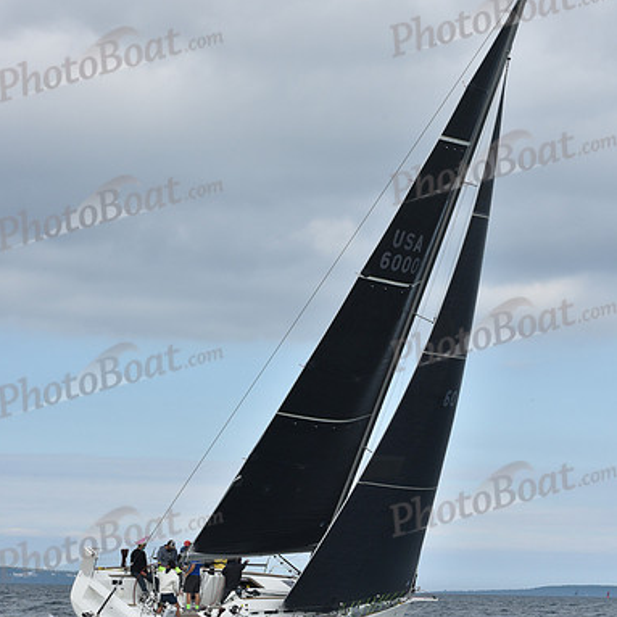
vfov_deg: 19.3
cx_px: 307
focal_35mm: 90
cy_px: 271
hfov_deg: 19.3
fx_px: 1815
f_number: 10
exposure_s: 1/800
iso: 400
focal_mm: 70
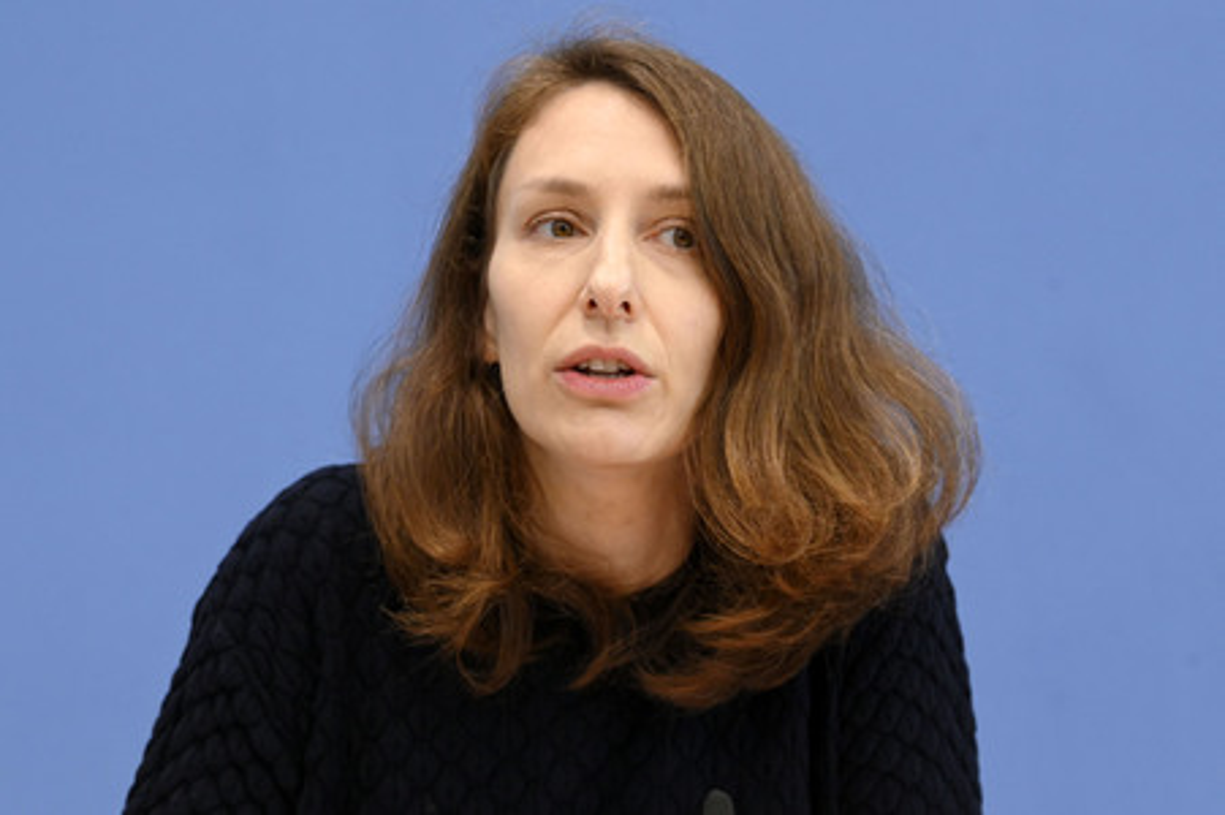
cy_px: 408
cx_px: 612
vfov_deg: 12.4
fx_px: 3740
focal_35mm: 110
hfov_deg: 18.6
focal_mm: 110
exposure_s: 1/500
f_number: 6.3
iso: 4000
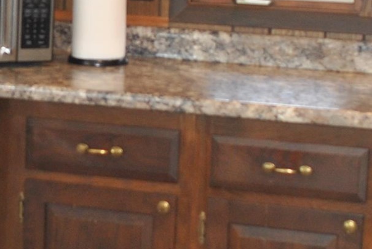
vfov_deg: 10.0
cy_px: 68
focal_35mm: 137
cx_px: 9
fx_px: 1417
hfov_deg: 14.7
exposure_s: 1/60
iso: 200
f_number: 3.5
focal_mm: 18
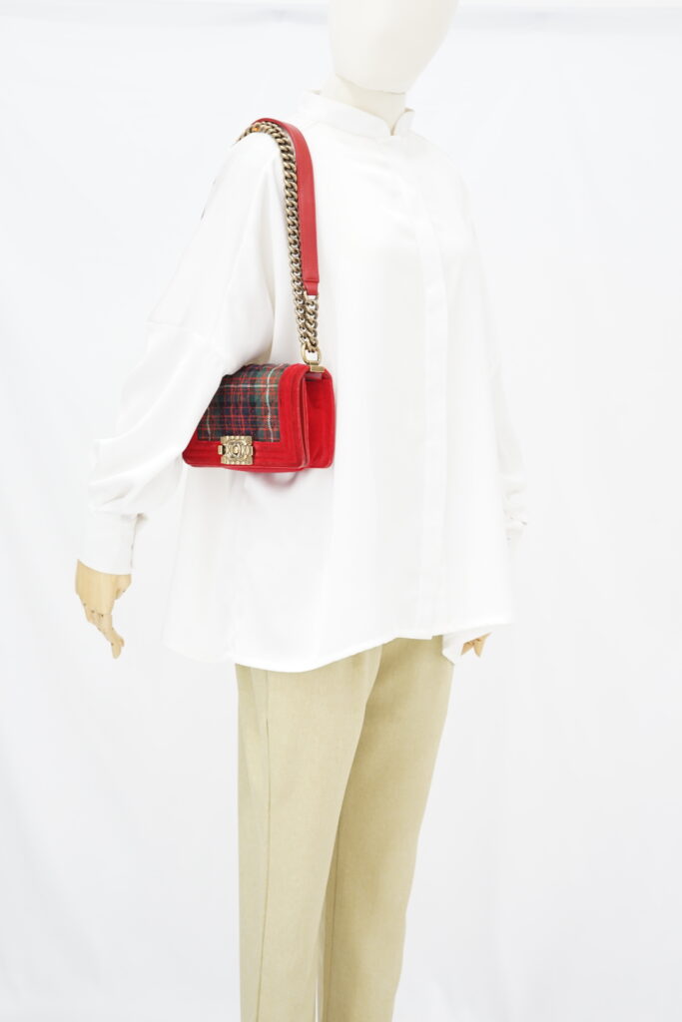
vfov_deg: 39.6
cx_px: 341
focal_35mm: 50
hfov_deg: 27.0
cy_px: 511
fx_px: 1420
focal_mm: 50
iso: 640
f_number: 6.3
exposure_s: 1/6
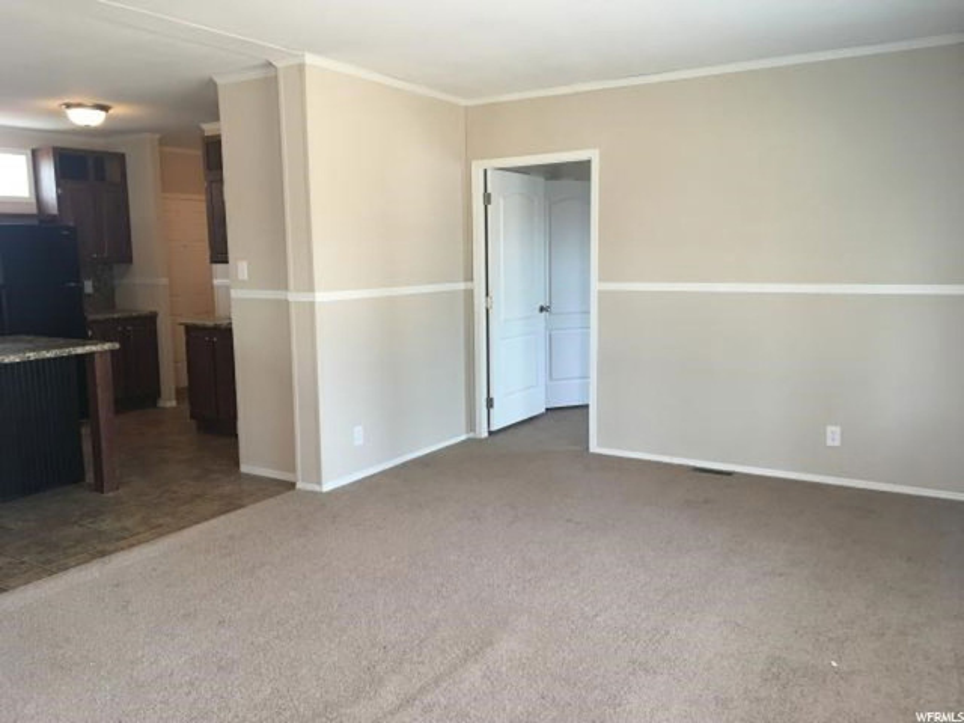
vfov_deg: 48.2
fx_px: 808
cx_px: 482
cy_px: 362
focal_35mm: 29
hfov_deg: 61.7
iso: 40
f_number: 2.2
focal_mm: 4.15
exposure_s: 1/30
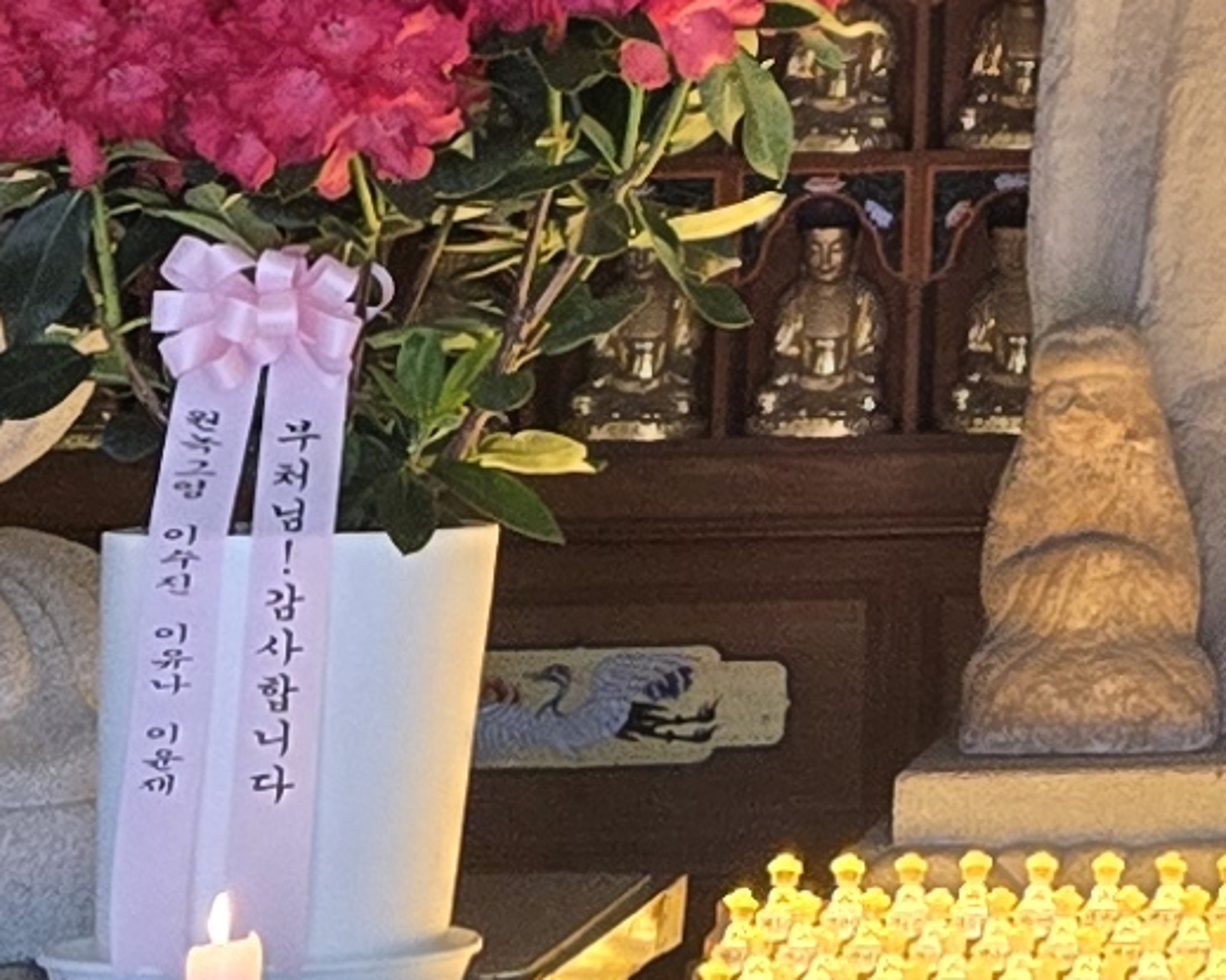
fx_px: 6276
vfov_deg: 7.9
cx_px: 1925
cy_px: -1830
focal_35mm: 173
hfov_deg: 10.7
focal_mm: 5.4
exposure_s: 1/120
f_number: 1.8
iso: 200
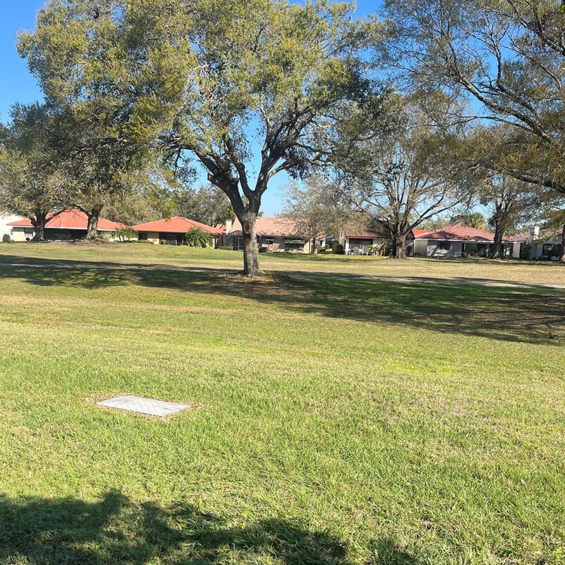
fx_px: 572
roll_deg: -0.7
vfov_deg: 52.0
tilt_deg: -10.7
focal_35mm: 31
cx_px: 282
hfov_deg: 52.5
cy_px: 349
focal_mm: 5.1
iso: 50
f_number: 1.6
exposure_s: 1/1776
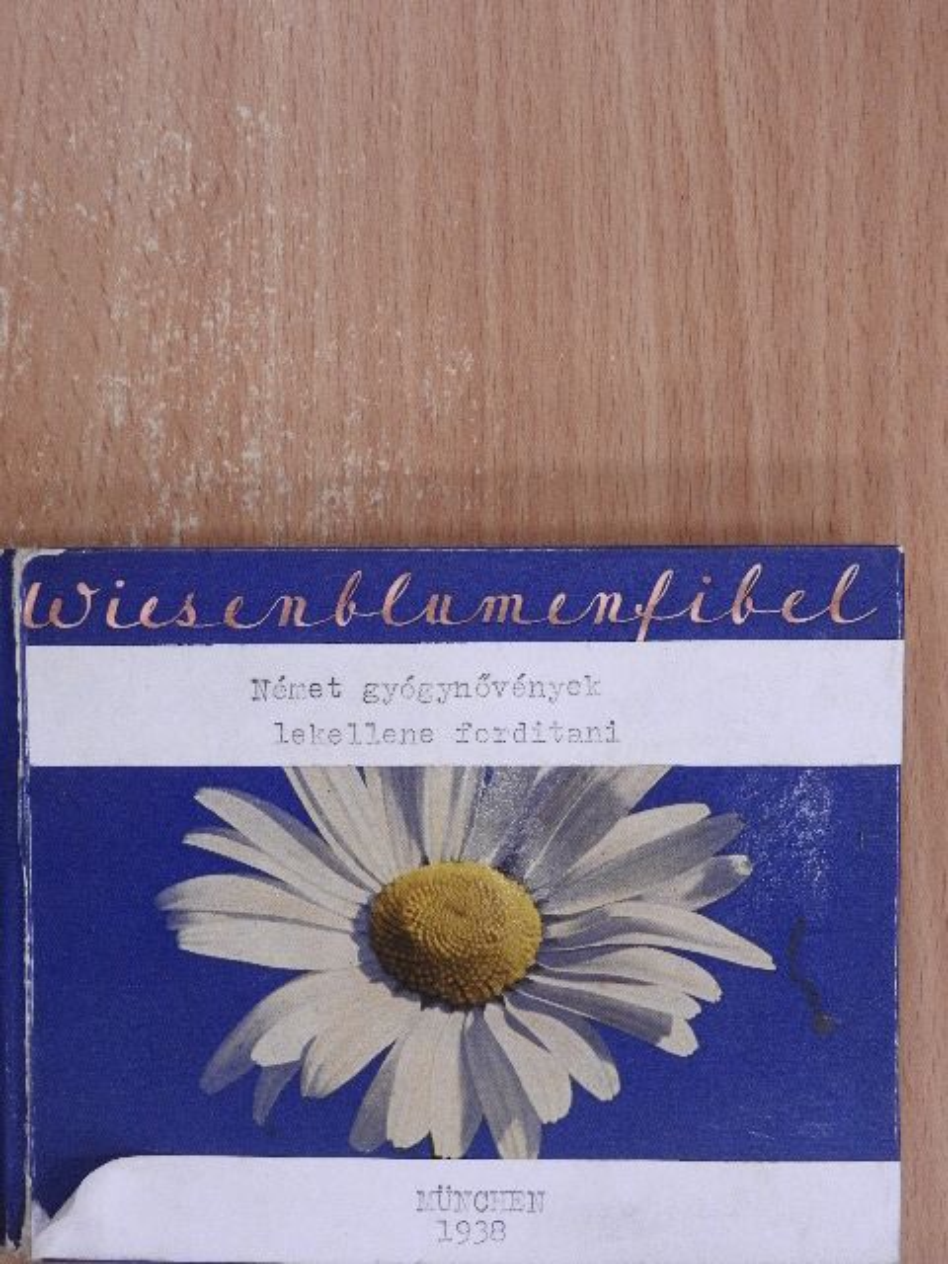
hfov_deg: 18.4
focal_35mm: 80
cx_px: 474
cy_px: 632
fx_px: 2921
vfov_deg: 24.4
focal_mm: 14.3
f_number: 4.5
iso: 360
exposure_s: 1/60
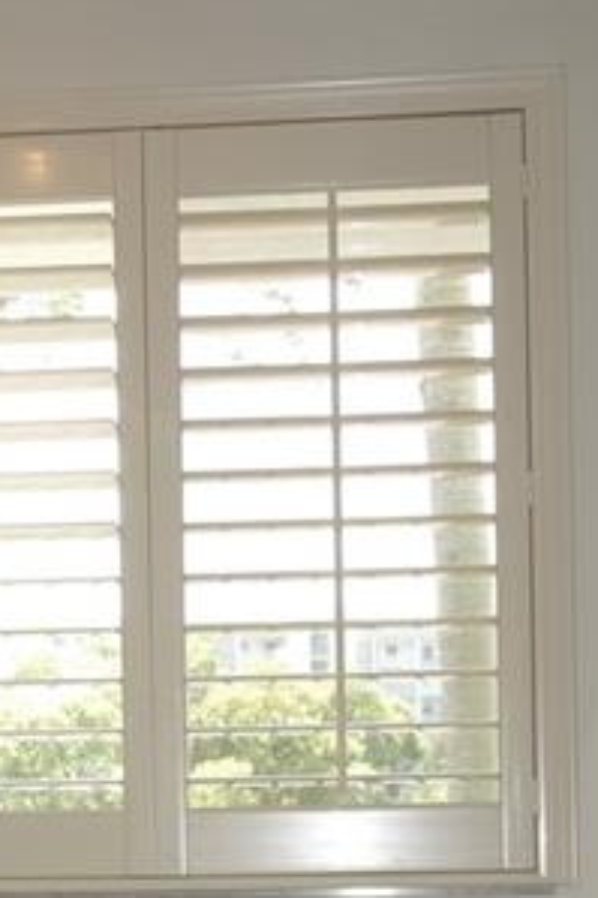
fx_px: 1796
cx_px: 207
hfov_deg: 18.9
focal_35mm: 72
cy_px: 853
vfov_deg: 26.9
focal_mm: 10.4
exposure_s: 1/100
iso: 125
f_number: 3.5
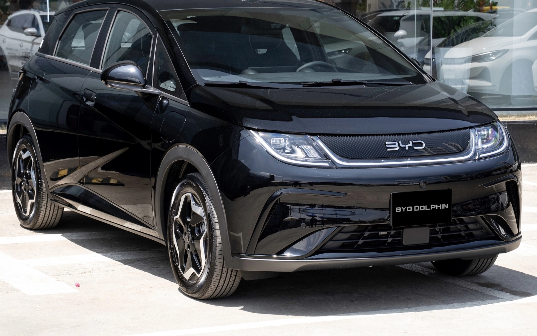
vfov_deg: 12.6
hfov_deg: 20.0
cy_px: 140
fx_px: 1522
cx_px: 276
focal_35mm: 104
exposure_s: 1/200
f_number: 10
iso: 400
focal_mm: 70
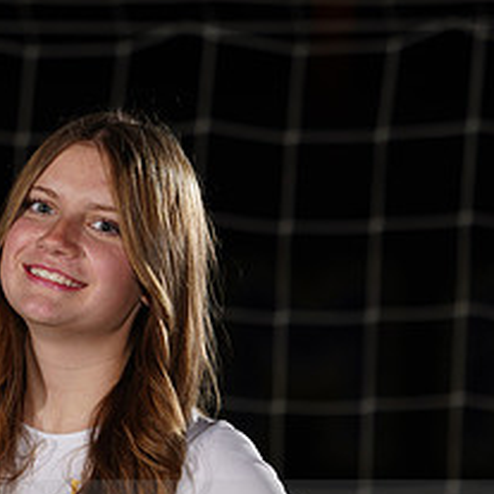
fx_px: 12577
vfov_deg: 2.2
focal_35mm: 779
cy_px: 513
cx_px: 66
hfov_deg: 2.2
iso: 200
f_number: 7.1
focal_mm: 327
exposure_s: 1/200
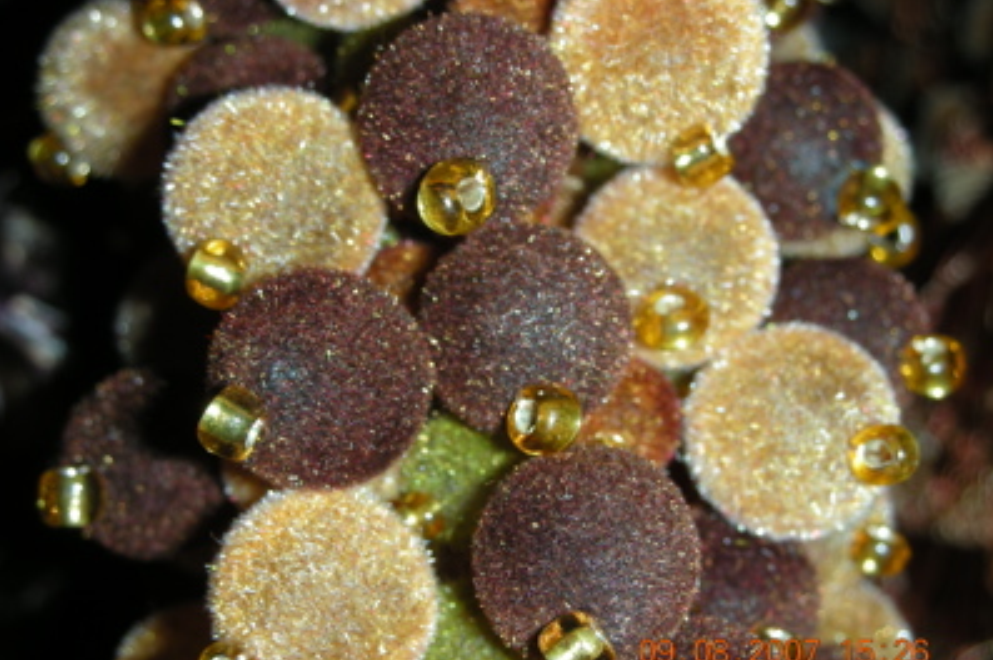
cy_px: 355
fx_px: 1764
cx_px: 495
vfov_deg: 21.2
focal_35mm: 64
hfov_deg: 31.4
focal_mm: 10.1
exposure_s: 1/120
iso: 50
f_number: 10.5
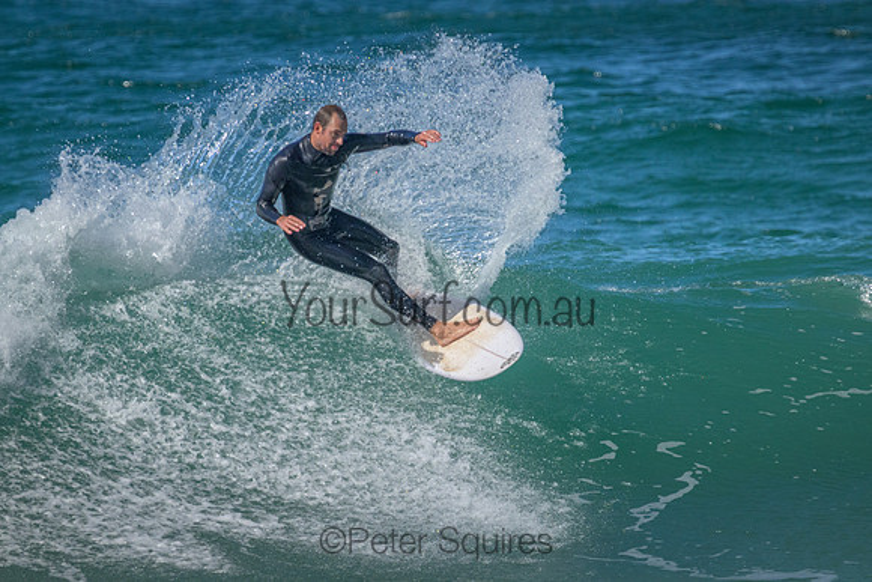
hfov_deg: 2.6
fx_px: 19381
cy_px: 291
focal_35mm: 800
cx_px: 436
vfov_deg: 1.7
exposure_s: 1/2000
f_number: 11
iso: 2800
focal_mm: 800
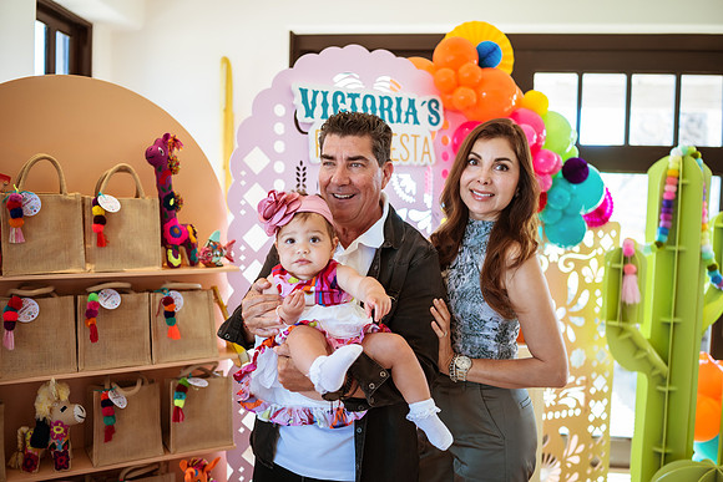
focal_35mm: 35
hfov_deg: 54.4
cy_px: 241
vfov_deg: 37.9
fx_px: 703
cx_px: 362
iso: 500
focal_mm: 35
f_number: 2
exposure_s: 1/320
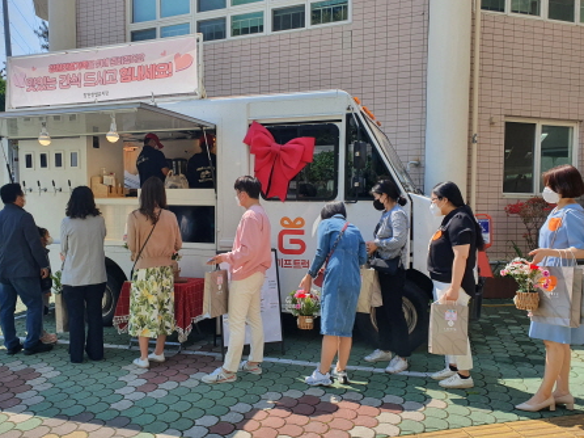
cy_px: 229
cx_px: 274
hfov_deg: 63.4
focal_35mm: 28
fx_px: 472
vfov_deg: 49.7
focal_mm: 4.32
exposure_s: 1/936
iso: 50
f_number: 2.4
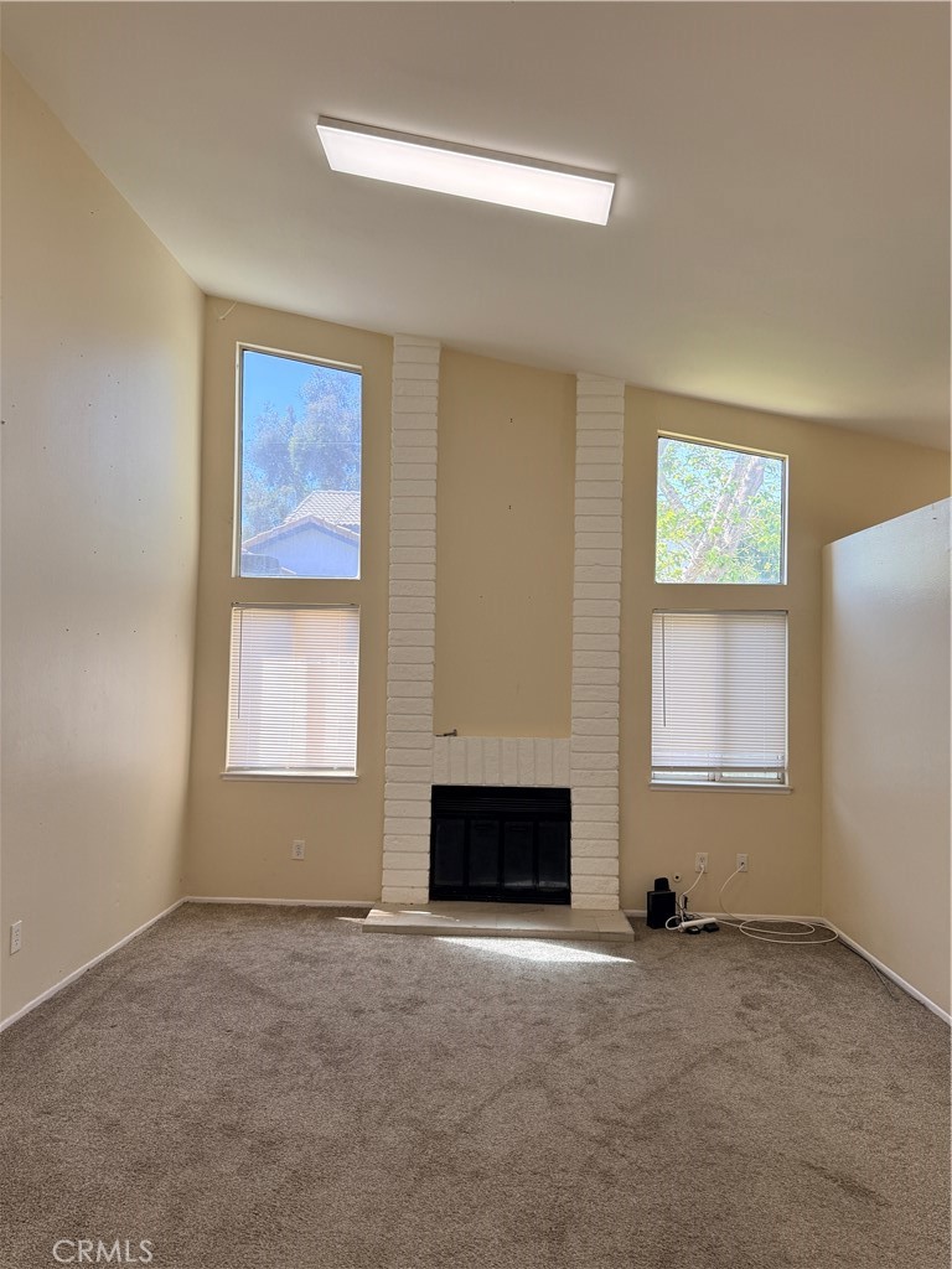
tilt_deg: +2.6
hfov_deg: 56.8
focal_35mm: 24
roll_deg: -1.6
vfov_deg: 71.6
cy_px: 634
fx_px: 880
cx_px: 476
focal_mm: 6.76
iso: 100
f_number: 1.78
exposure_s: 1/348
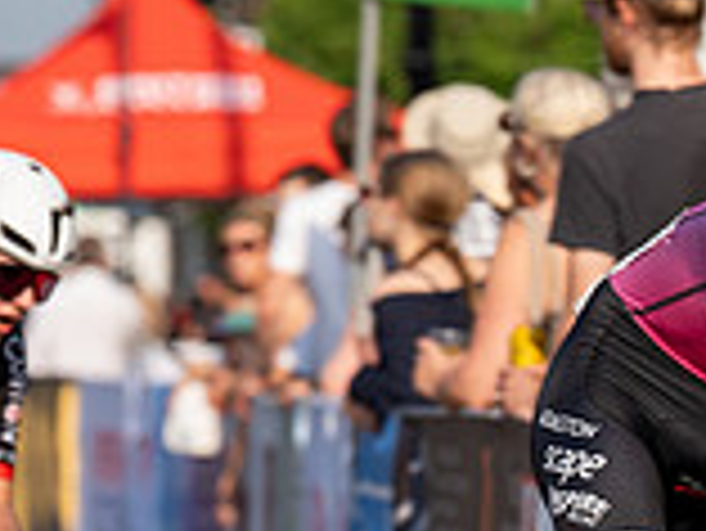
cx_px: -432
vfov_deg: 3.2
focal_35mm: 464
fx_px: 9471
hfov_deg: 4.2
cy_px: 151
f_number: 4
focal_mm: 131
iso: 160
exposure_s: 1/1000
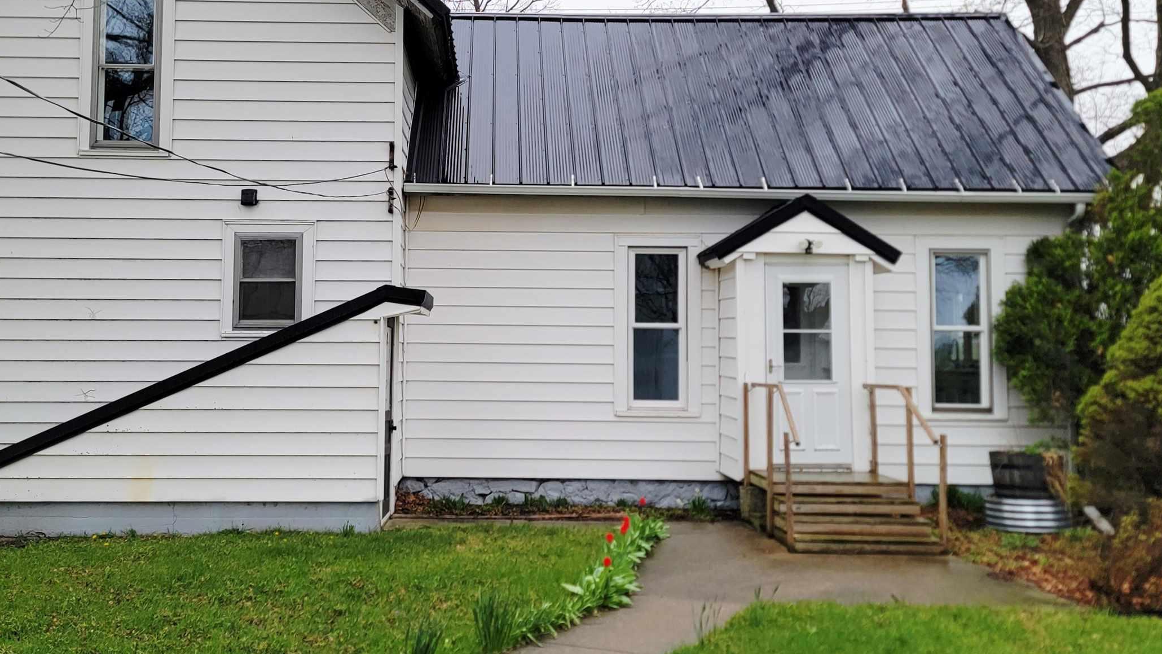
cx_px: 474
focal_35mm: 39
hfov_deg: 51.3
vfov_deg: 30.3
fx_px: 1202
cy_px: 258
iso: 25
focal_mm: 6.7
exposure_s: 1/120
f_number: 1.8
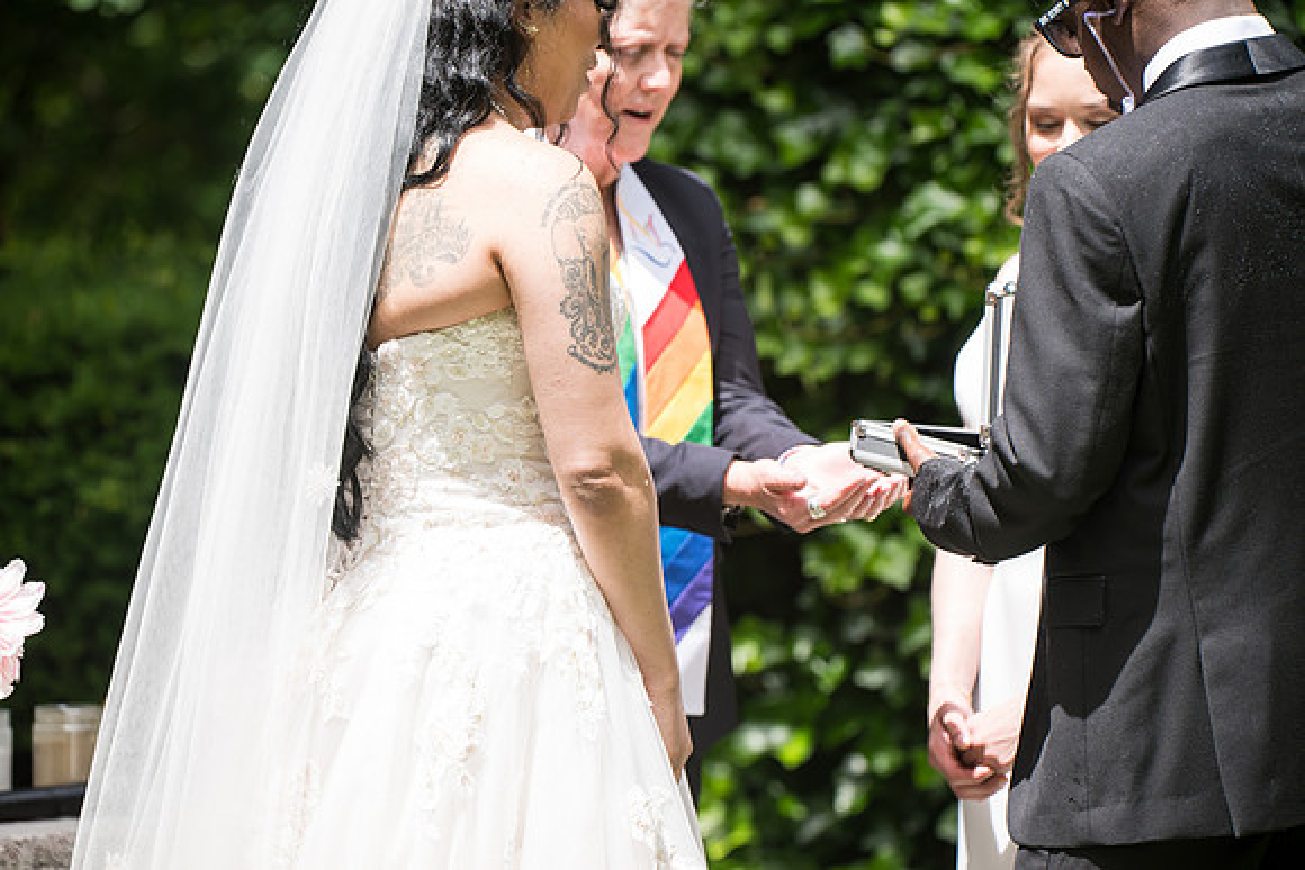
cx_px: 652
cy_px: 435
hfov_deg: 10.5
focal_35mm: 195
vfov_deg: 7.0
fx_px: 7070
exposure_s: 1/400
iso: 100
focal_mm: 195
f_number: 4
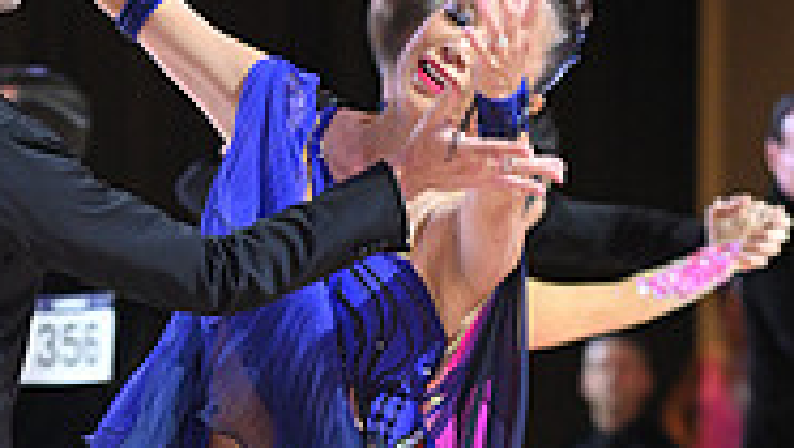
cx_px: 309
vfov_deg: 2.6
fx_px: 9967
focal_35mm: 473
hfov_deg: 4.6
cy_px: 794
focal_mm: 145
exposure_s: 1/250
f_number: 4
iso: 2000
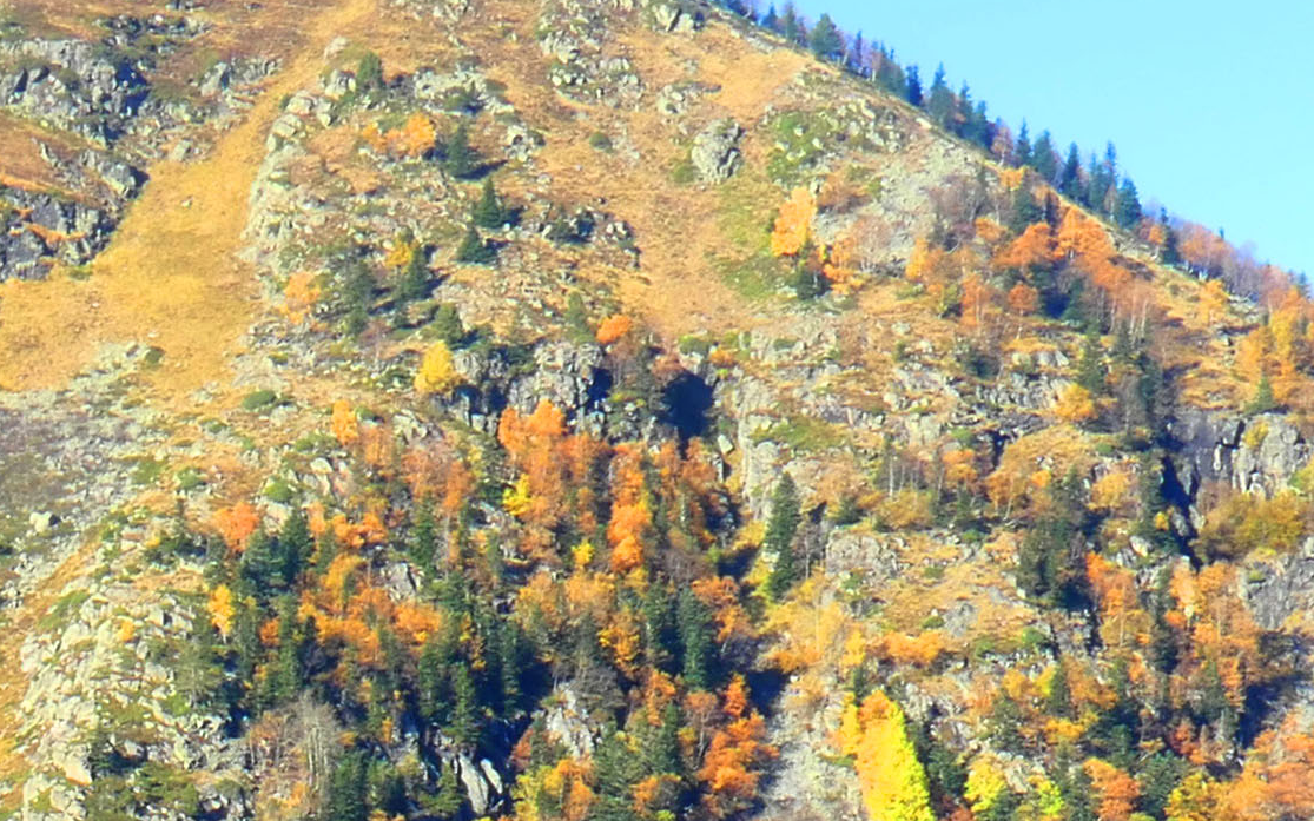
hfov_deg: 11.2
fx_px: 6625
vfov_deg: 6.9
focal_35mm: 185
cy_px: 1425
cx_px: -165
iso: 125
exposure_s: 1/80
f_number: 8
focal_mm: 13.4
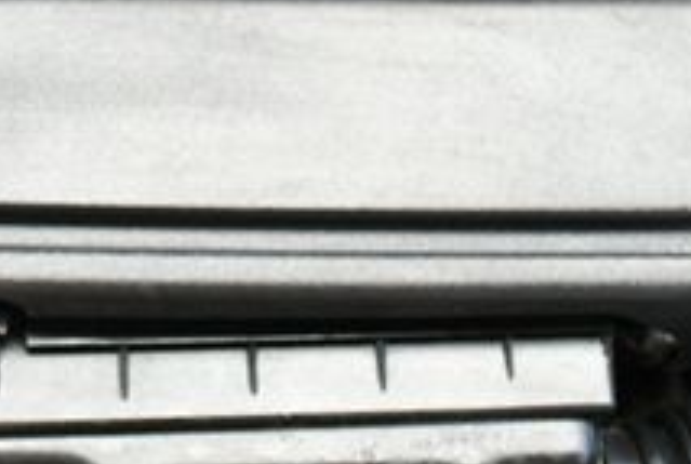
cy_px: -214
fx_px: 2077
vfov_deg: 12.2
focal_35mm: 108
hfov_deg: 18.4
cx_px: 13
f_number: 5
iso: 400
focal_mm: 18
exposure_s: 1/250
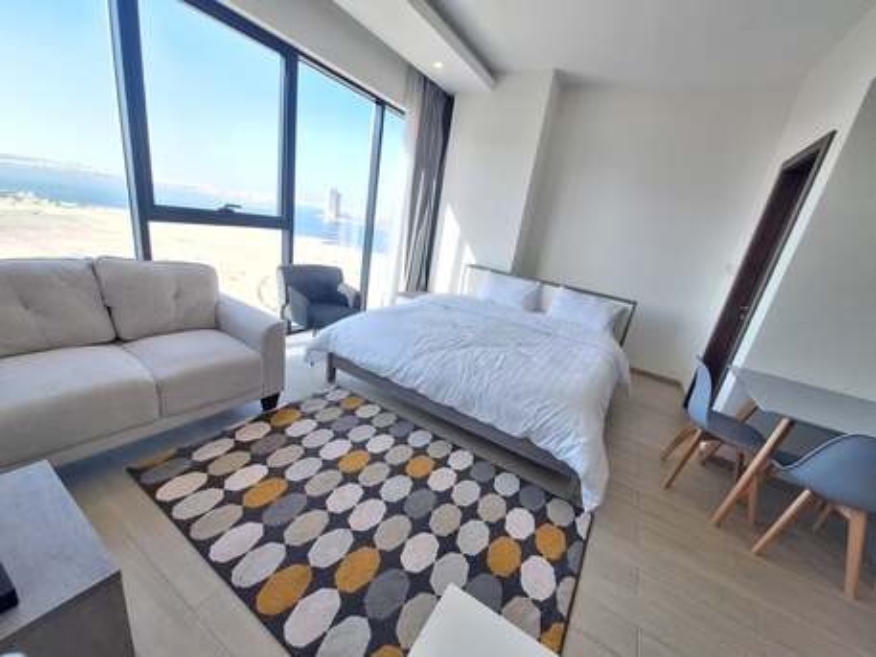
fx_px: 329
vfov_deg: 89.9
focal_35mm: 13
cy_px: 328
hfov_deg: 106.2
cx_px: 438
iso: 80
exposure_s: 1/50
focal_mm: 1.74
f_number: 2.2
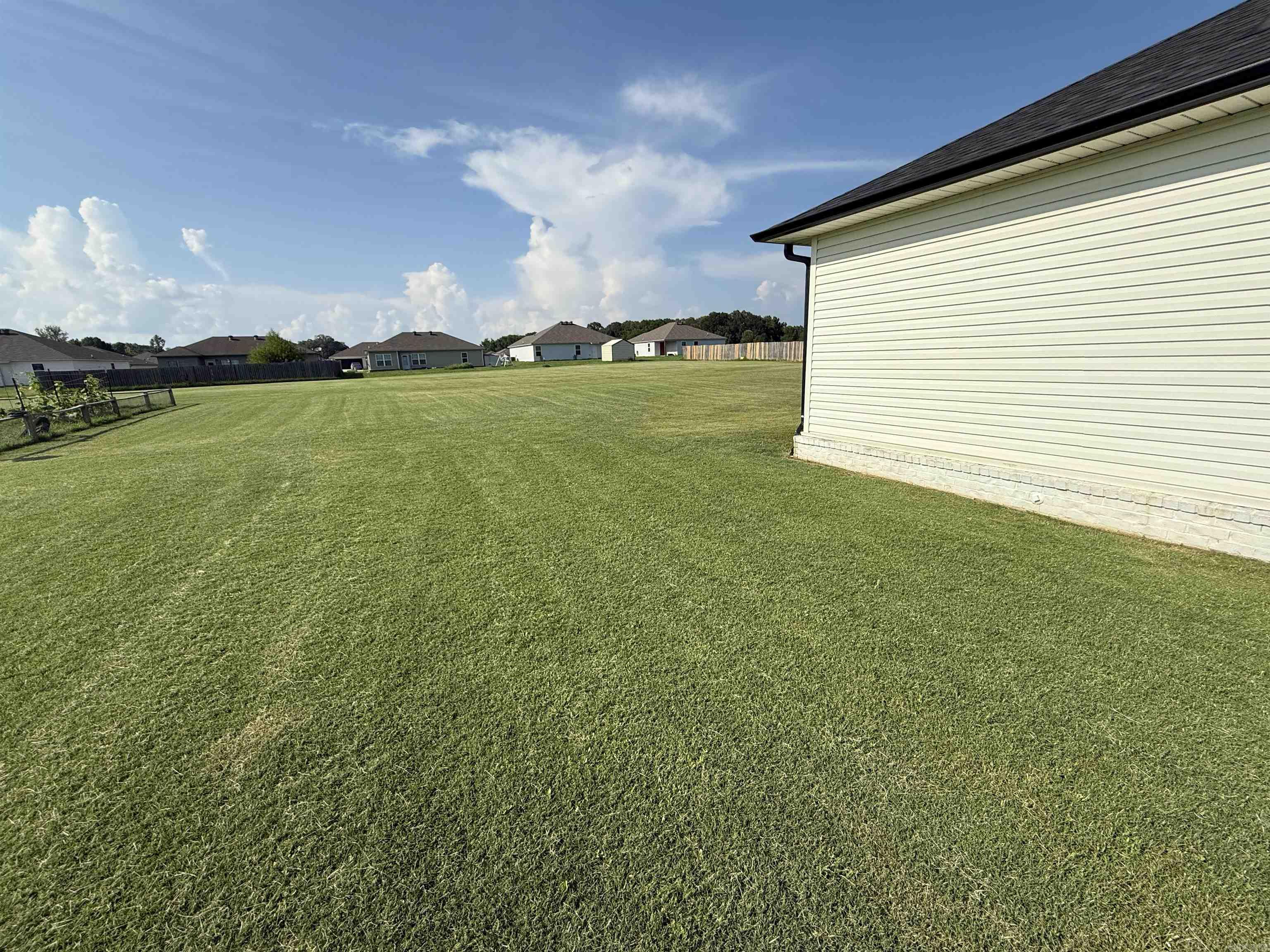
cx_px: 635
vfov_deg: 85.7
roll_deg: +0.8
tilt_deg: -13.8
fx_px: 514
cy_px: 476
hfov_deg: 102.1
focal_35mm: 14
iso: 50
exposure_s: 1/3125
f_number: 2.2
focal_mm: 2.22
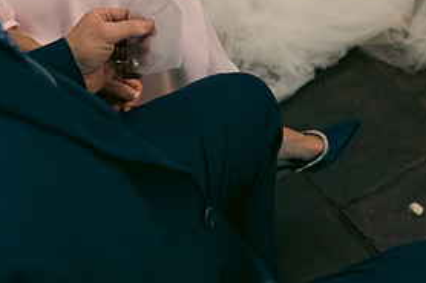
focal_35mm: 71
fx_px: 840
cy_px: 53
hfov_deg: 28.4
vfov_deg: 19.0
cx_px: 170
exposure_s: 1/160
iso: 1250
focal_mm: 34
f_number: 3.5
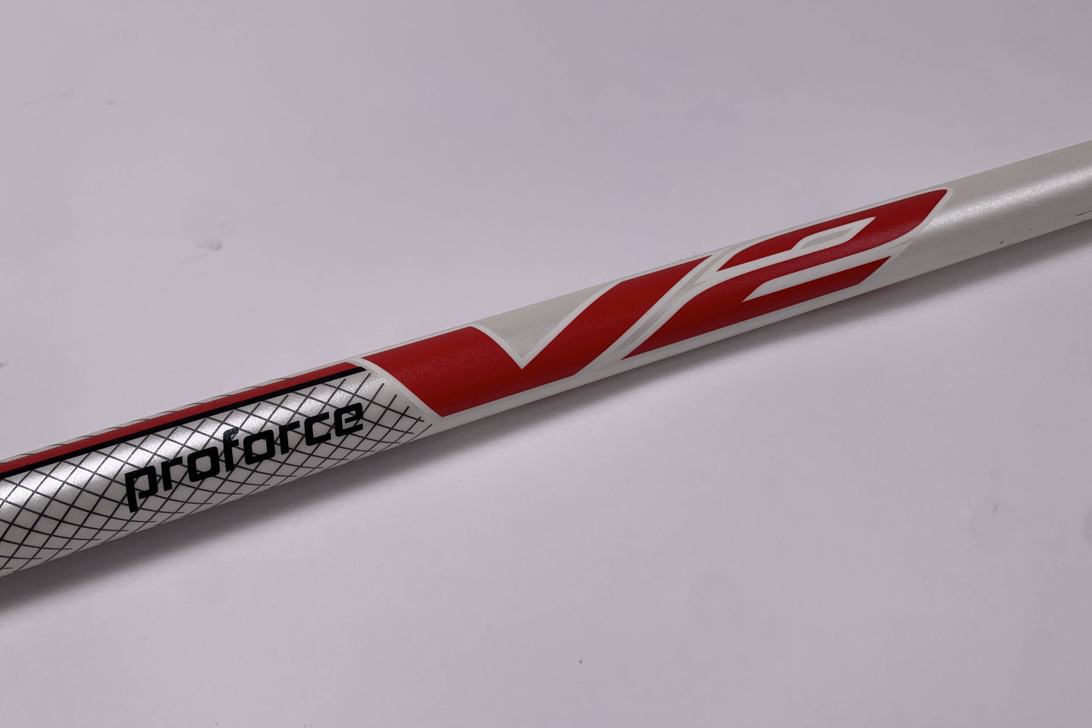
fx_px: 849
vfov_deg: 46.4
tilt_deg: -55.9
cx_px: 538
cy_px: 382
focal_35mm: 28
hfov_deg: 65.5
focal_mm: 4.25
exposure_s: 1/488
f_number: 1.8
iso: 25
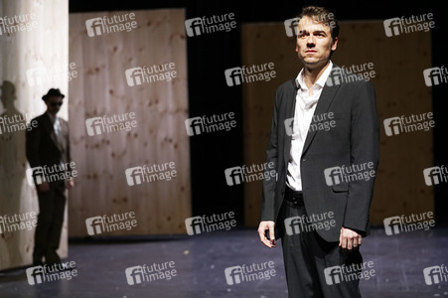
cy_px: 149
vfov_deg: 16.0
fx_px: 1057
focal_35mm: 85
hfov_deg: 23.9
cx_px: 224
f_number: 3.2
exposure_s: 1/160
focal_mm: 85
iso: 1600
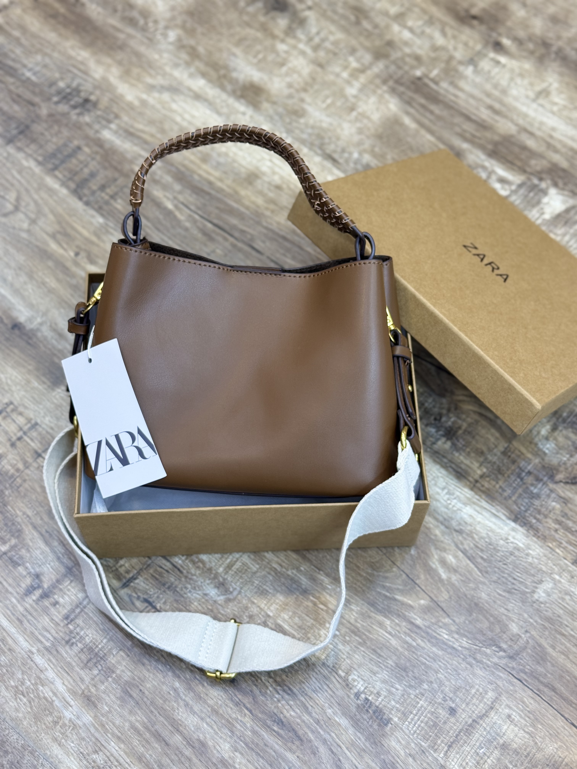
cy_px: 384
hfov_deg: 30.3
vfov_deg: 39.7
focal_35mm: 48
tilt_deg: -61.3
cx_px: 288
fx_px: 1067
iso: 100
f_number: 1.78
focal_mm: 6.76
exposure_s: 1/100
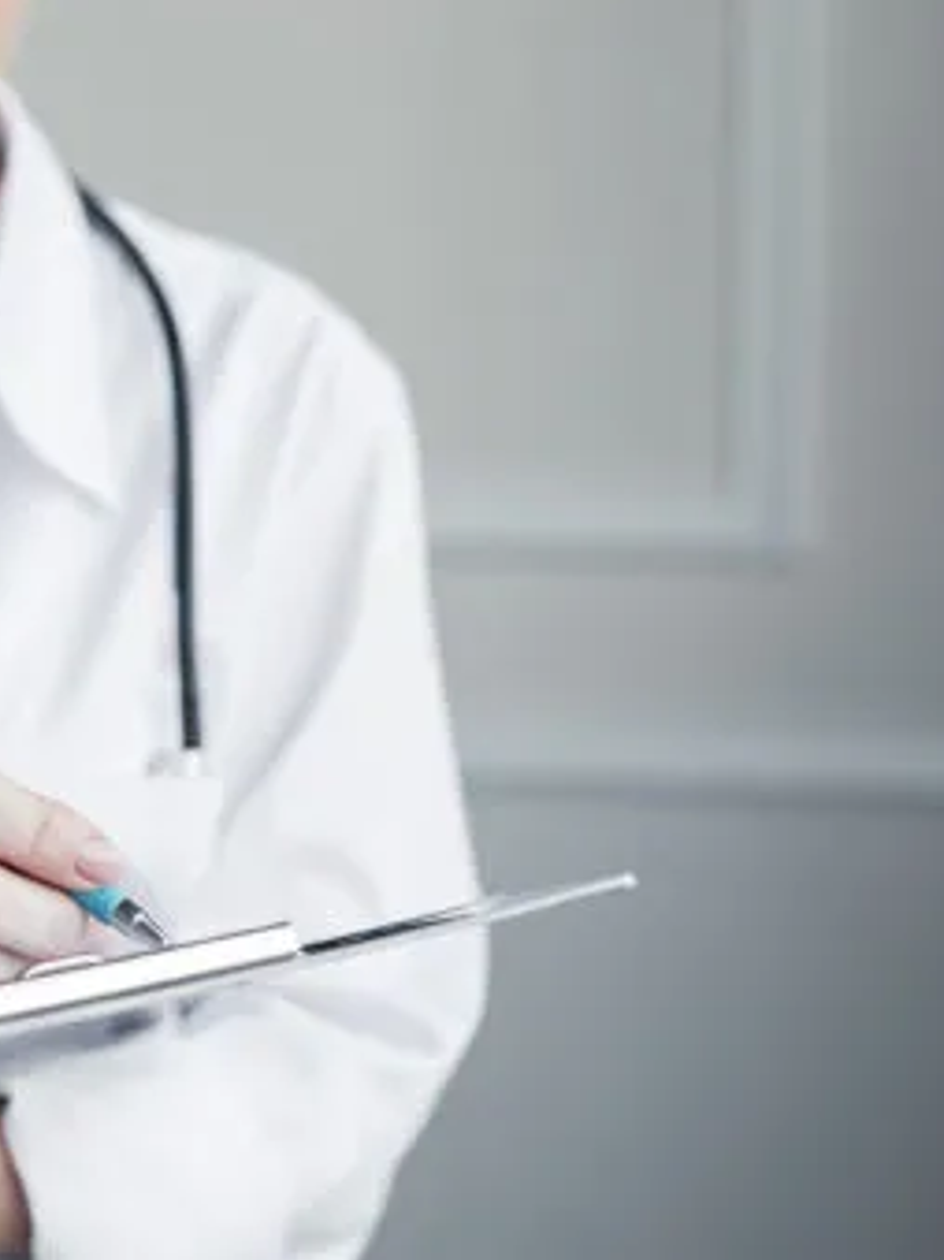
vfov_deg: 26.7
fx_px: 2656
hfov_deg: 19.8
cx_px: 93
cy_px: 626
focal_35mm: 73
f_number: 3.5
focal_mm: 50
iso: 400
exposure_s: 1/250
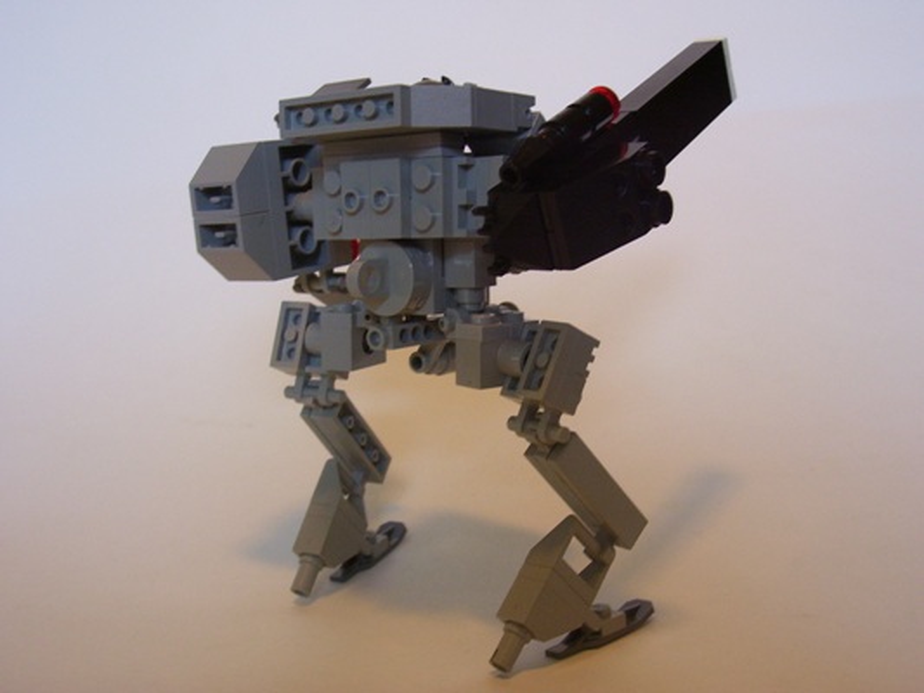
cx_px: 462
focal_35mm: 42
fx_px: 1121
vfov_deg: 34.4
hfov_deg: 44.8
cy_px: 346
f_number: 3
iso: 160
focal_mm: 7
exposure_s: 1/20
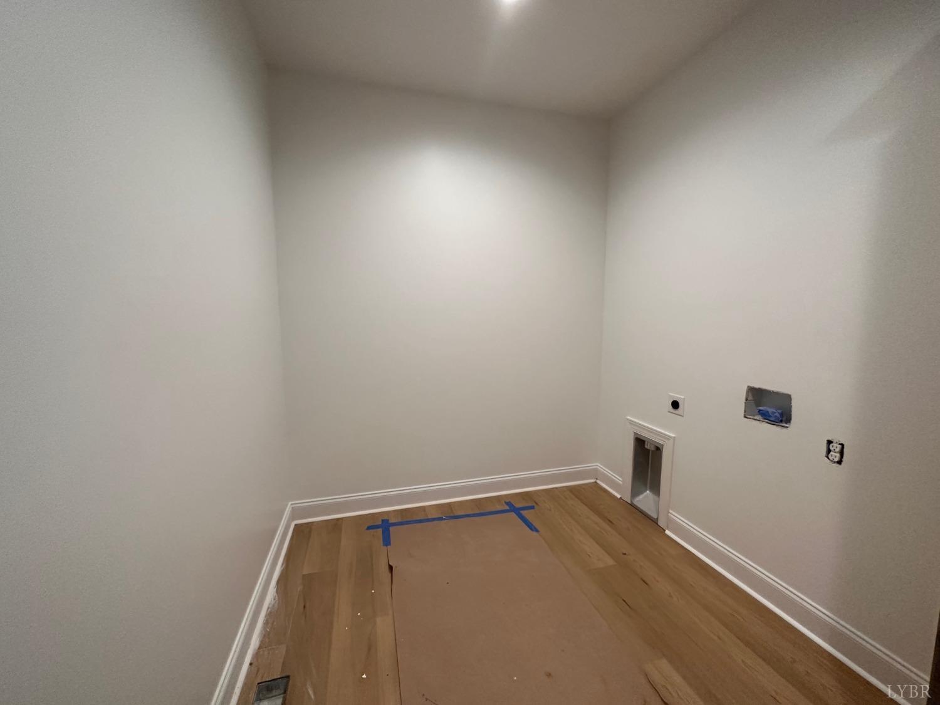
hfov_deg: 102.1
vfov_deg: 85.7
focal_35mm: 14
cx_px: 470
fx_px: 380
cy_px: 352
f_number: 2.2
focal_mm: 2.22
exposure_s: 1/120
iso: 200
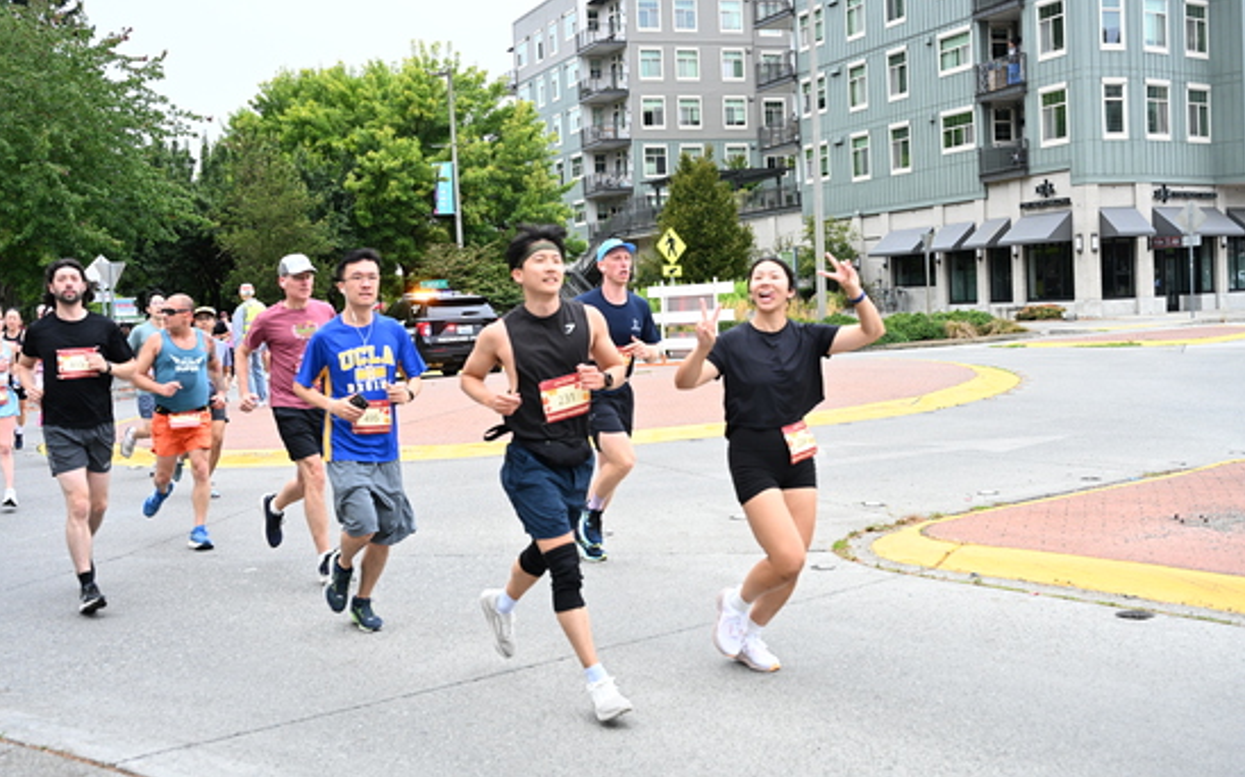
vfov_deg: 29.8
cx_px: 622
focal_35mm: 43
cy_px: 376
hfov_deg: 46.2
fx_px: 1458
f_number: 4
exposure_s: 1/800
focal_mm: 42
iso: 2000
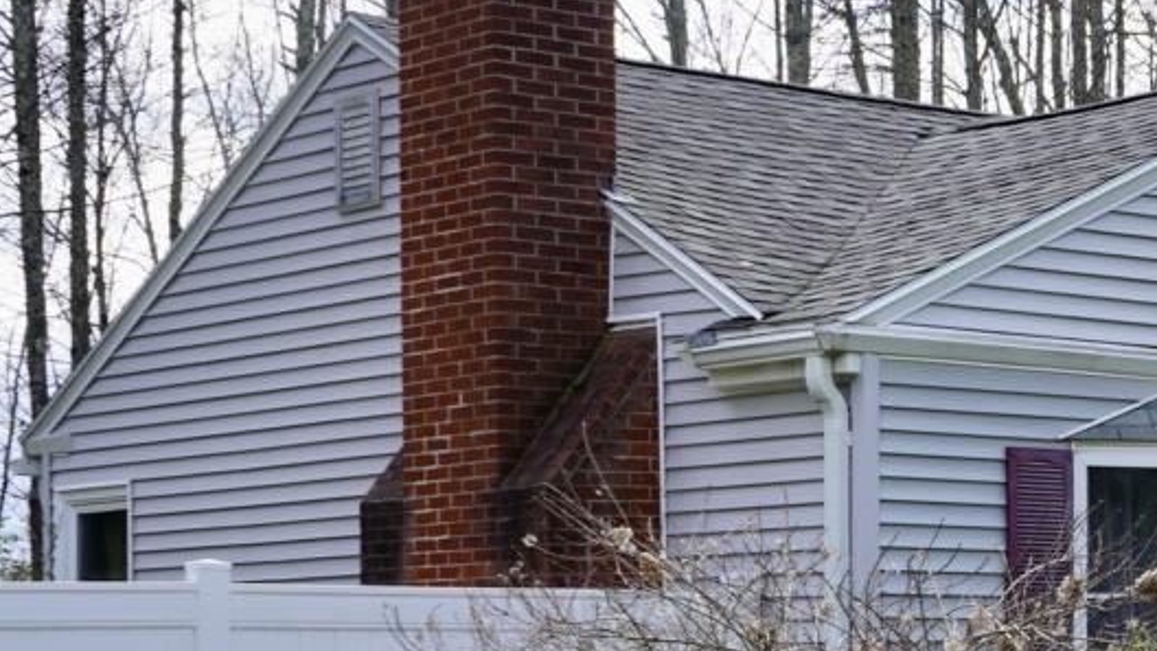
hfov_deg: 18.4
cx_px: 1473
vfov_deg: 11.0
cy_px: 666
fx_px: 3344
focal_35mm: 109
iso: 100
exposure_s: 1/100
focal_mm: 34
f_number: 7.1
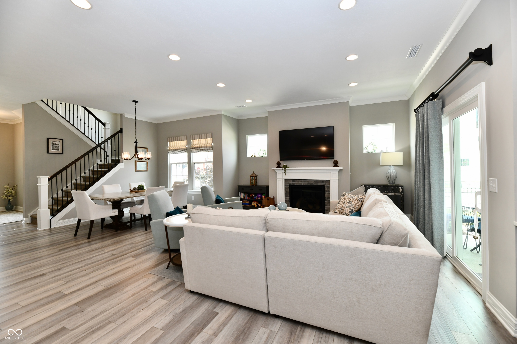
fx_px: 201
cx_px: 258
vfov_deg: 81.2
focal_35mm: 14
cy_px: 172
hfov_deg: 104.3
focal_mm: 14
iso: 640
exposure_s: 1/80
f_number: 6.3
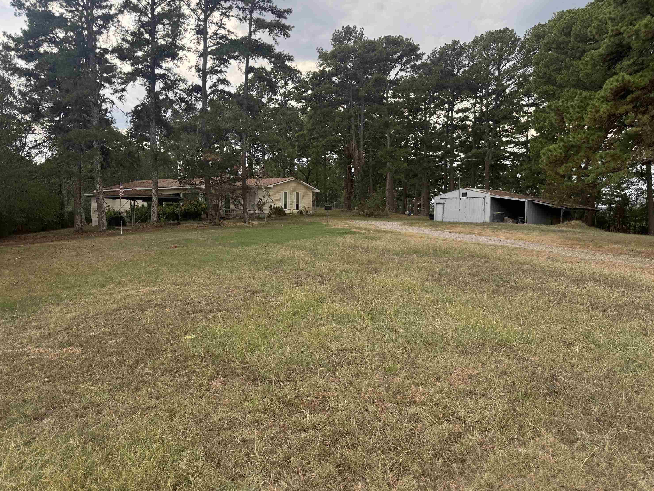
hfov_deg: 69.4
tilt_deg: -2.4
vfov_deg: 54.9
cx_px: 322
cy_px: 240
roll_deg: -0.3
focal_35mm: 25
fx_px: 472
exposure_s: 1/1361
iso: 80
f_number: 1.78
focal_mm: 6.76
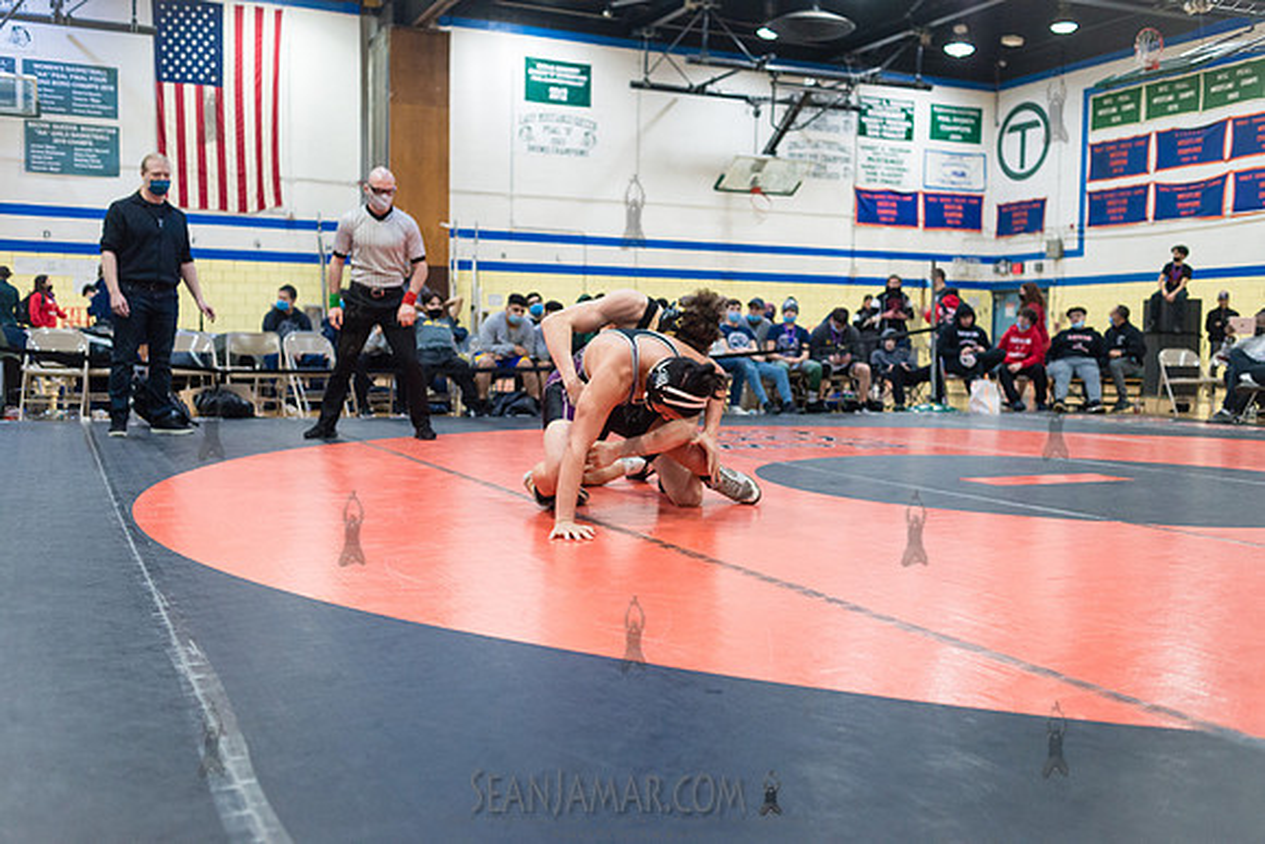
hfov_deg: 54.4
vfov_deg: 37.9
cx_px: 632
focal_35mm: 35
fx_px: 1230
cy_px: 422
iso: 4000
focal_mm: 35
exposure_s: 1/400
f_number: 3.5
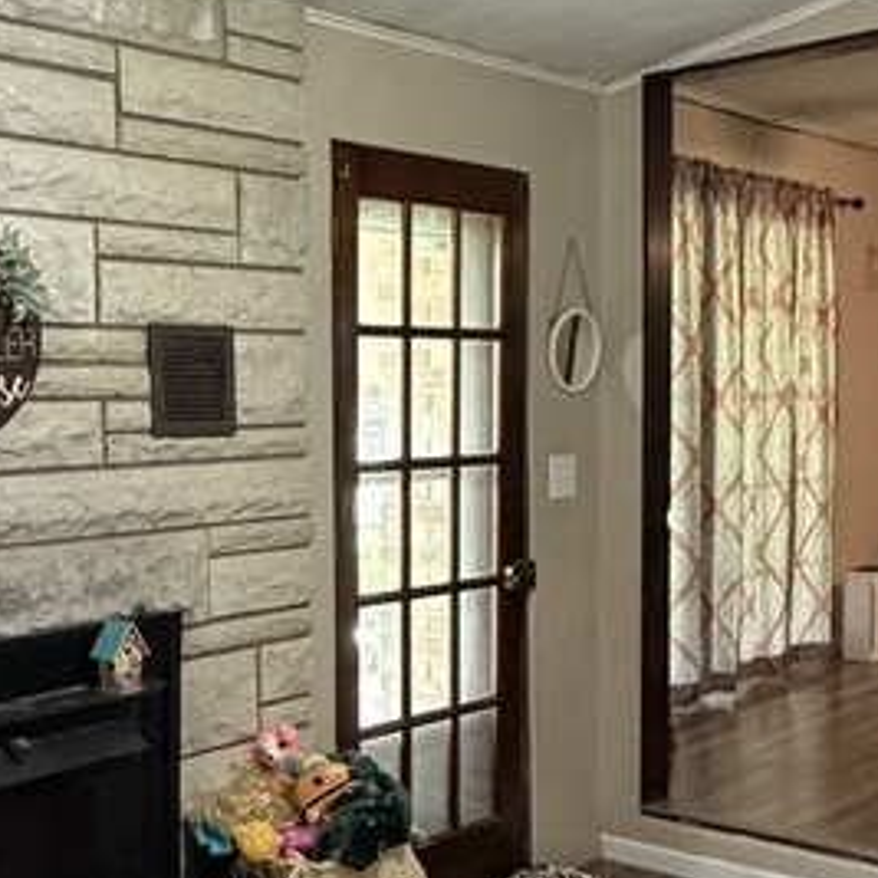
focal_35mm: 50
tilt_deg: -4.7
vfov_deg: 33.9
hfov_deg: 33.3
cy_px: 520
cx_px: 210
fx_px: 1435
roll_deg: +0.8
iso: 800
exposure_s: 1/60
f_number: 2.2
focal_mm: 2.22
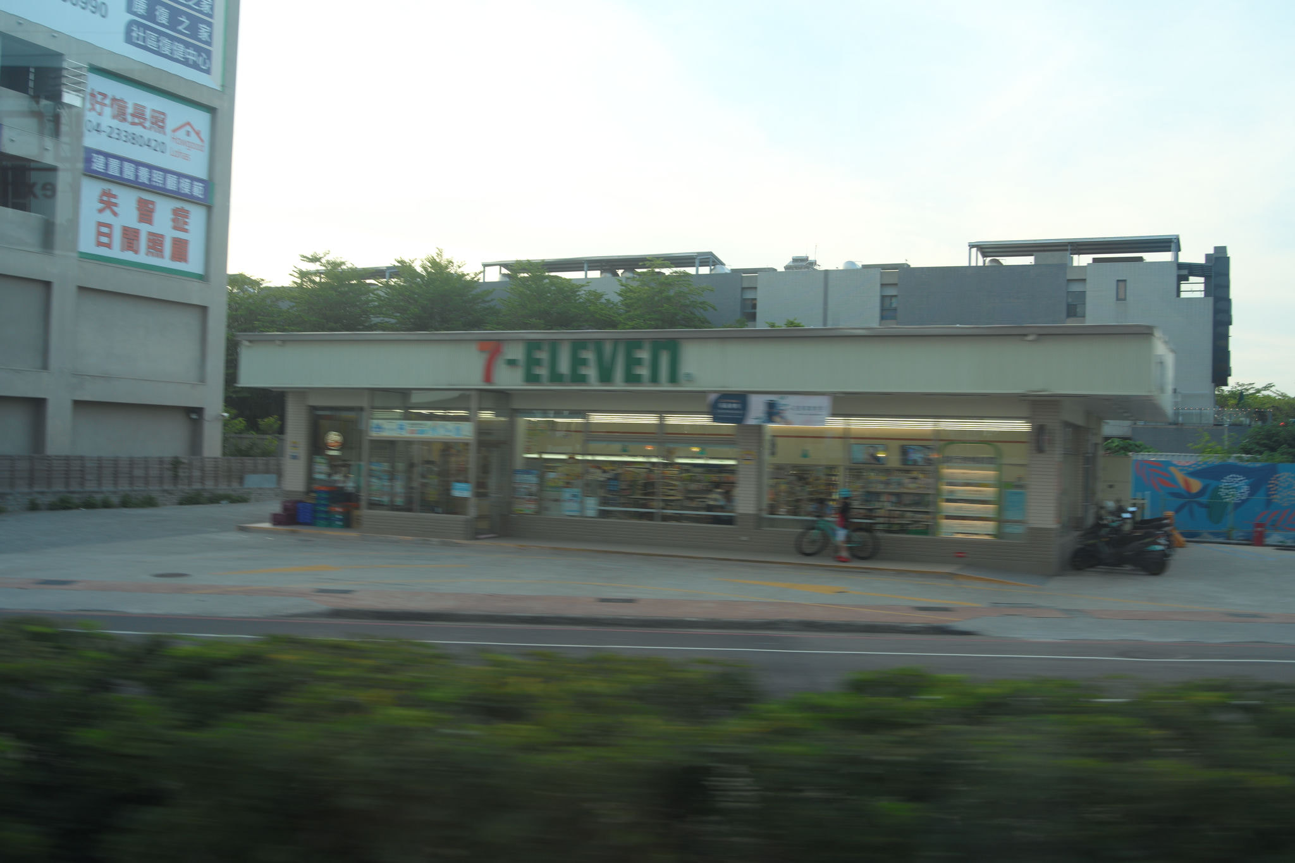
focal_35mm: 36
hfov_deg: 53.1
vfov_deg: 36.9
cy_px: 432
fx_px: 1295
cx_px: 648
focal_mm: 36
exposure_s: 1/80
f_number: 6.3
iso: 100
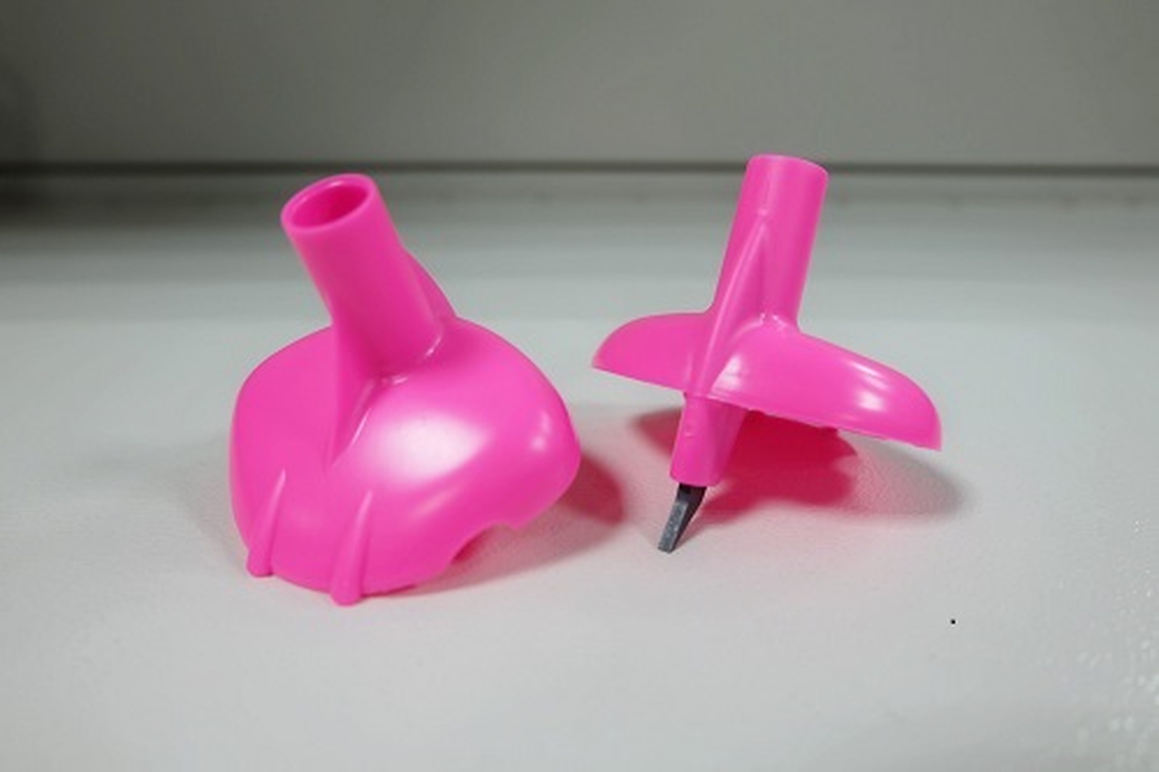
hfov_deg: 73.8
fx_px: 772
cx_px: 580
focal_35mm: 24
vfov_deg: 53.1
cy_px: 386
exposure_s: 1/60
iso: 400
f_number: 4
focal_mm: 16
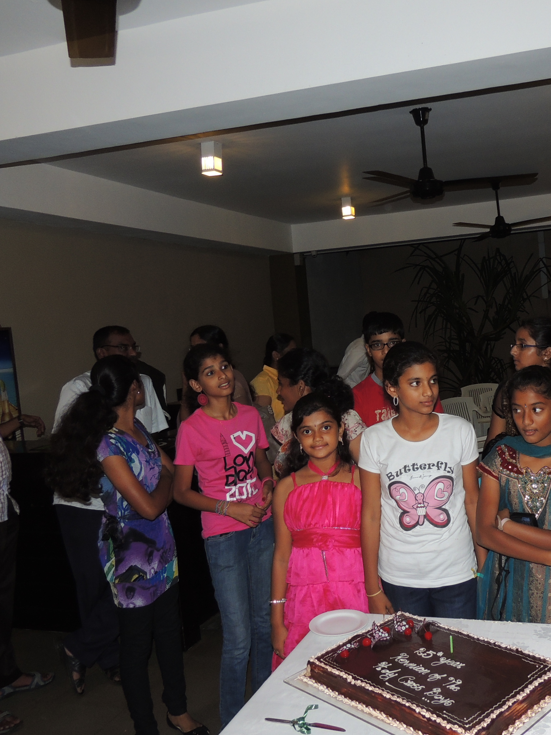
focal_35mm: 33
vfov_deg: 55.3
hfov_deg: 41.9
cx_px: 397
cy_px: 379
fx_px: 700
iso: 200
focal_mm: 4.3
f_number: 3
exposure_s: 1/30
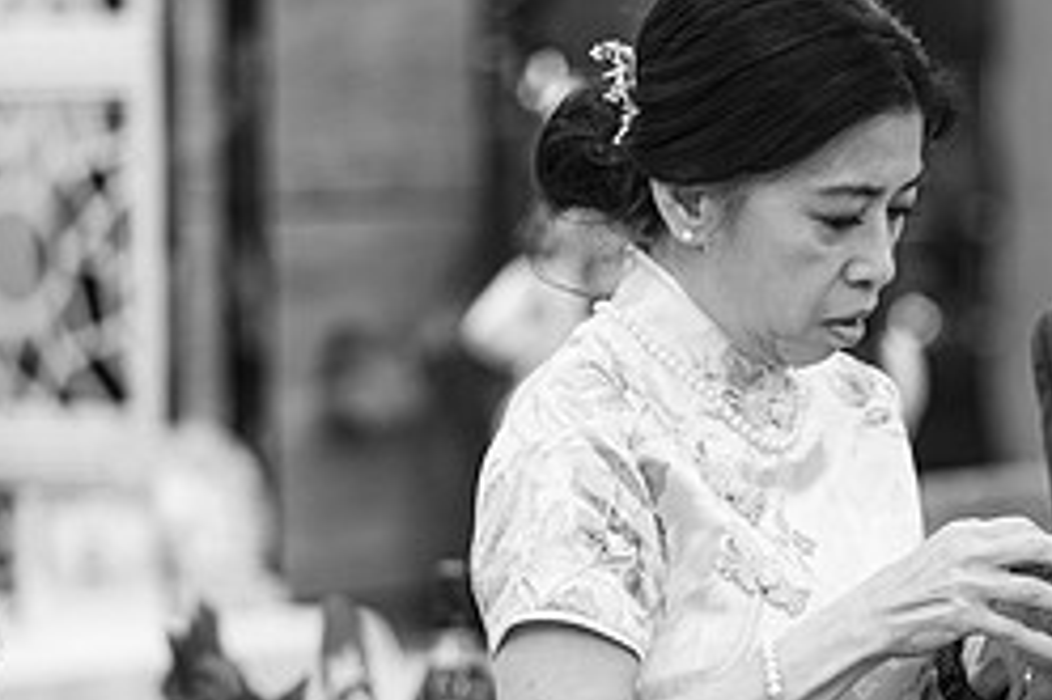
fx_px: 6074
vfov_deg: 6.6
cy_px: 568
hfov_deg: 9.9
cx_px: 831
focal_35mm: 208
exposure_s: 1/125
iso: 640
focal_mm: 85
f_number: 2
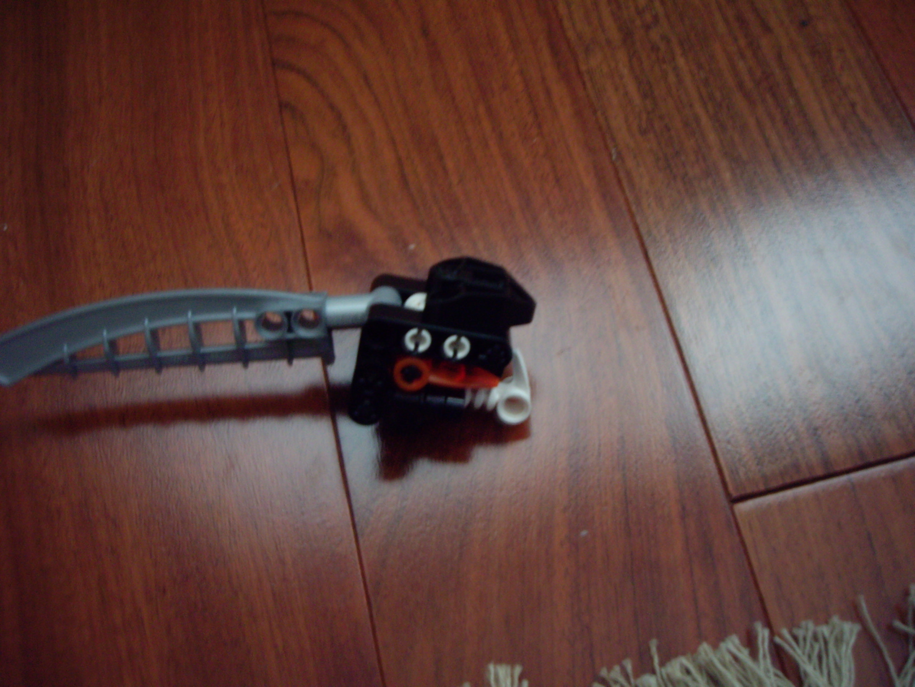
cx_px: 458
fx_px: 1004
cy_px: 344
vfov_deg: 37.7
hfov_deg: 49.0
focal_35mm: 38
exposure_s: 1/4
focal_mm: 6.2
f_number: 2.7
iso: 200
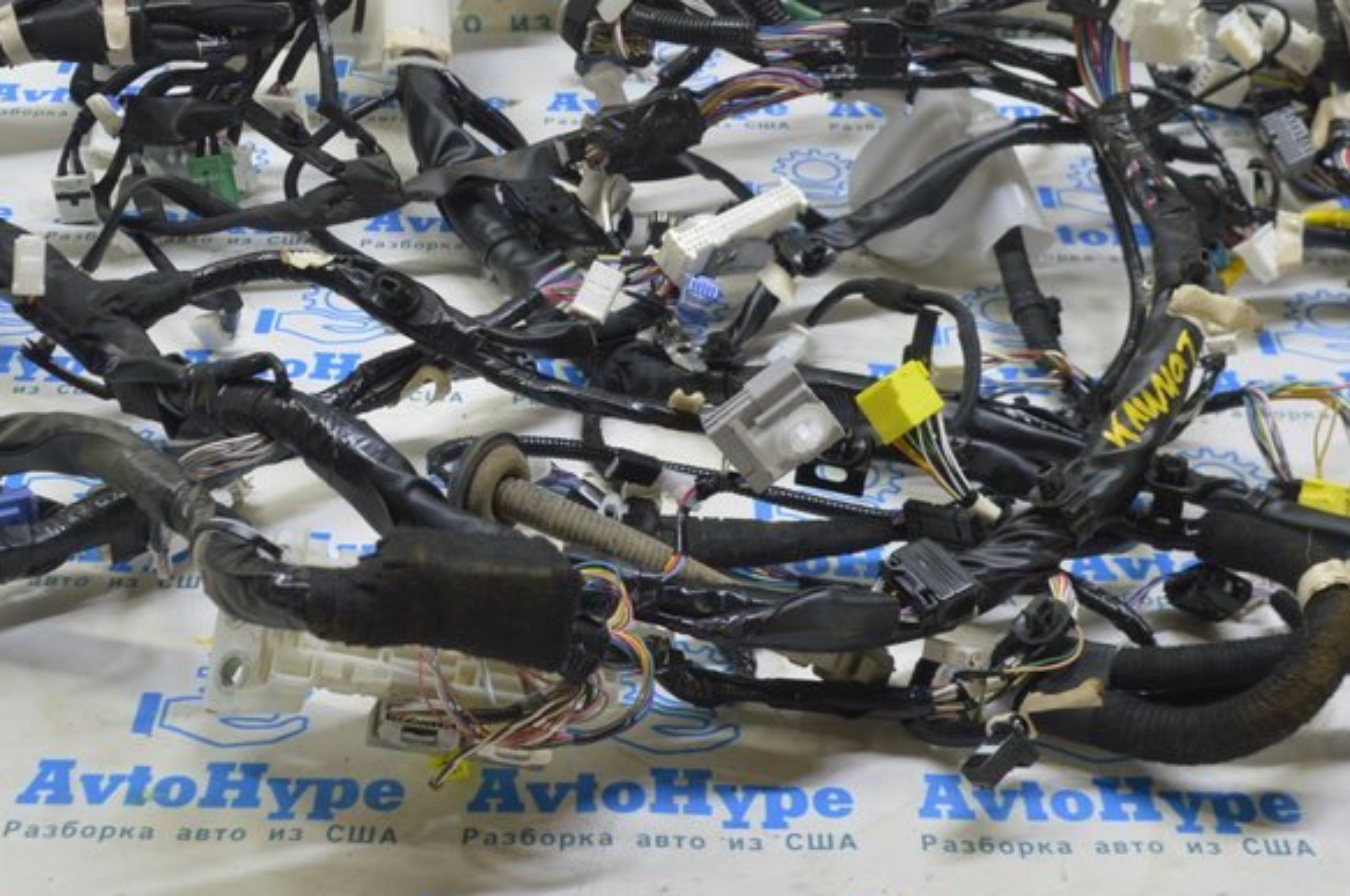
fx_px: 2172
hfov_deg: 34.5
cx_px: 623
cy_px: 258
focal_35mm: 58
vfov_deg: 23.1
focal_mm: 22
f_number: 5.6
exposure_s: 1/20
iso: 400
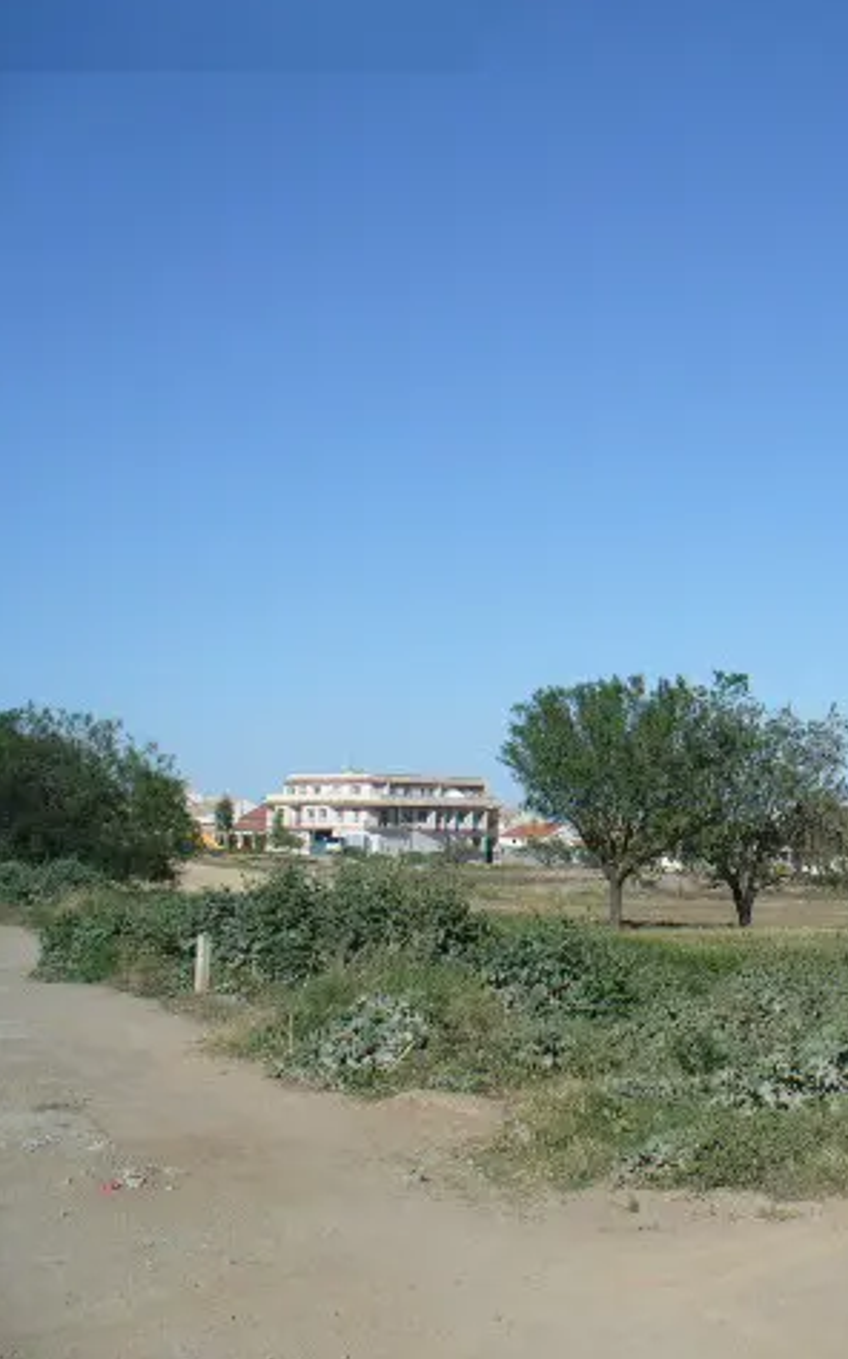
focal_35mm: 53
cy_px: 674
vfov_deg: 38.2
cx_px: 868
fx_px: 1961
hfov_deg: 23.3
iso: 80
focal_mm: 6.1
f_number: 5.6
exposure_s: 1/640
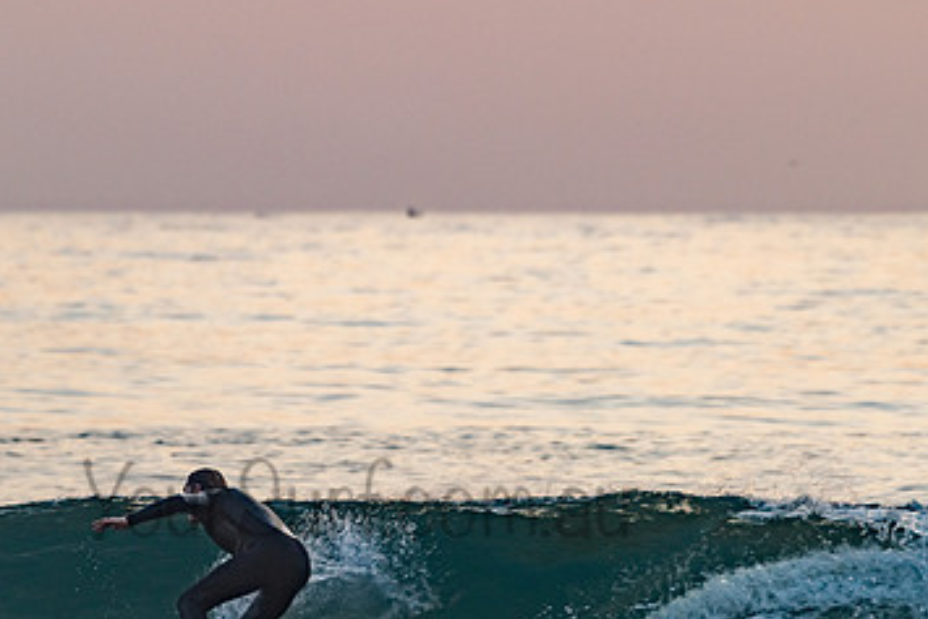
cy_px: 477
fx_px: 13048
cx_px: 353
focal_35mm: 506
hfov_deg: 4.1
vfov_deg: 2.7
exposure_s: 1/320
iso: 280
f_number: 5.6
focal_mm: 310
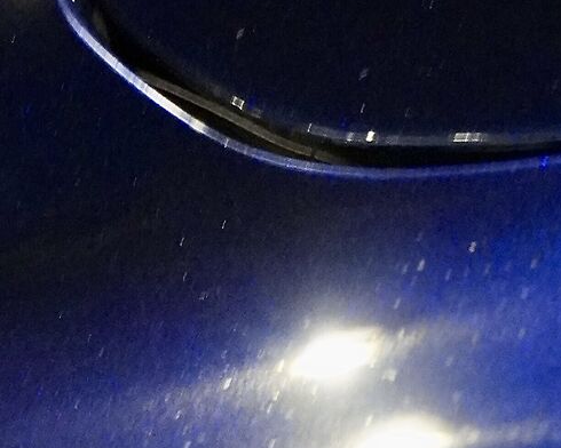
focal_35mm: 186
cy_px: 1152
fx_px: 3093
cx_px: -18
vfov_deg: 7.6
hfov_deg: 10.3
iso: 6400
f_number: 4.5
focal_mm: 27
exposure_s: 1/10
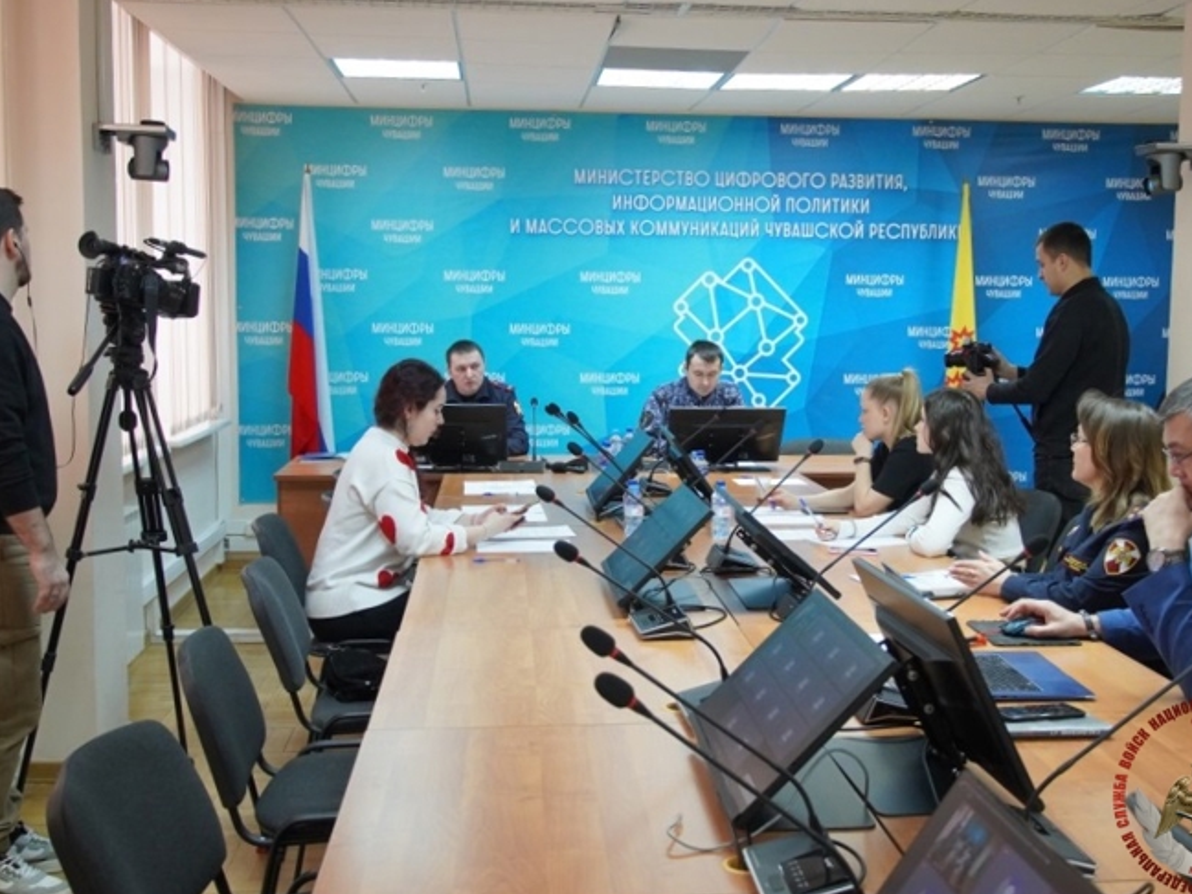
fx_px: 1378
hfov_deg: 46.8
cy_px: 444
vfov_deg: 36.0
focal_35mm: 40
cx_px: 630
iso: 2500
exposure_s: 1/160
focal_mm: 24
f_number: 4
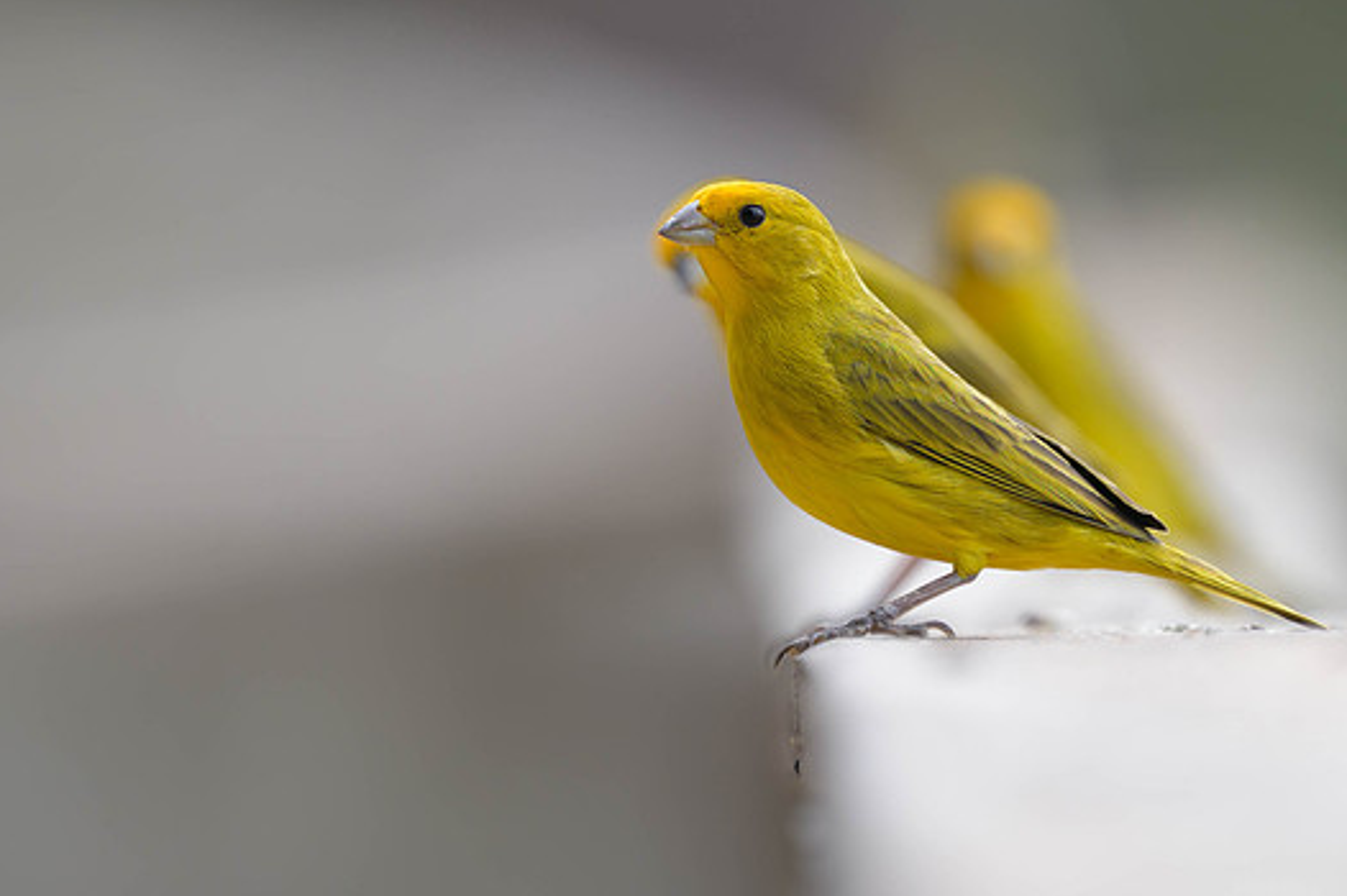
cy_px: 430
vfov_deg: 1.4
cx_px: 510
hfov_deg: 2.1
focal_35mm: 977
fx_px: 36532
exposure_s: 1/1250
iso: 200
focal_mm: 400
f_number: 2.8
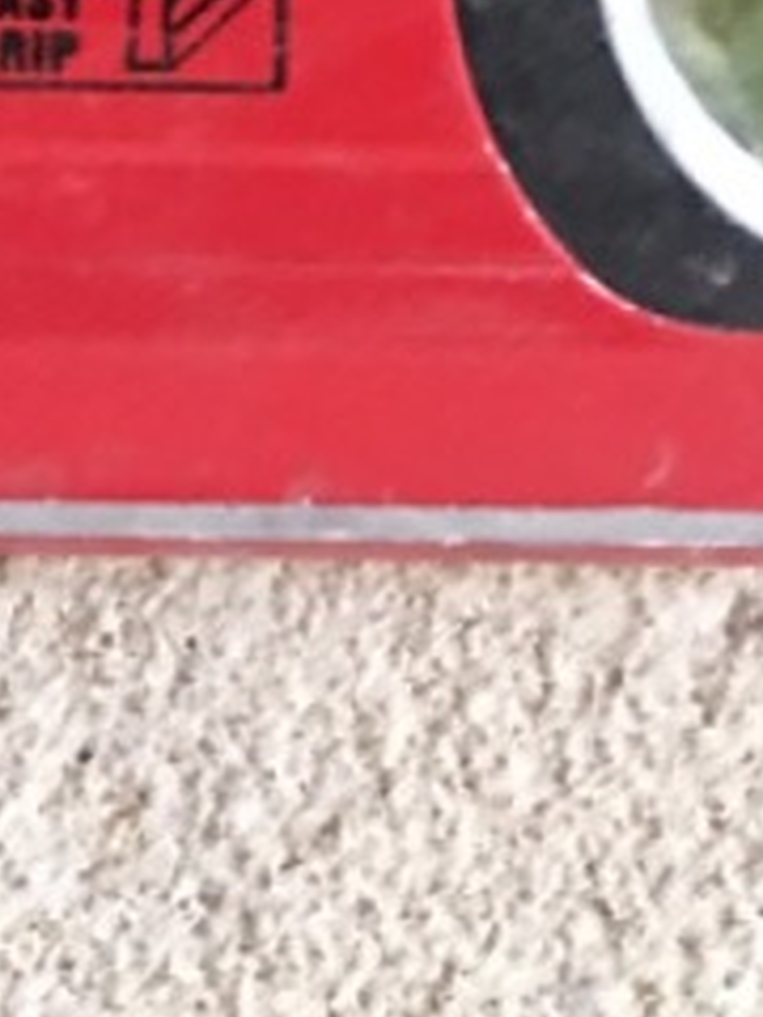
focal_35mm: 145
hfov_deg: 9.9
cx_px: -360
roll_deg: -0.9
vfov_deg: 11.8
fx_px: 4261
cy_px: -1174
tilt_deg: -6.6
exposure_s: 1/17
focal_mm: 4.15
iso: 100
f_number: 2.2
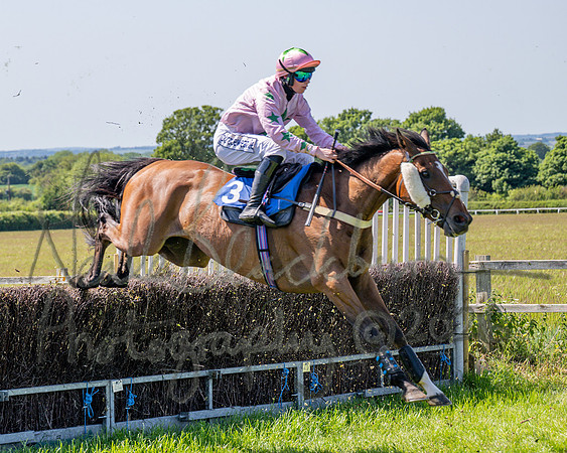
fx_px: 2163
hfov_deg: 14.8
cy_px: 209
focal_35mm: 129
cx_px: 52
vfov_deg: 12.0
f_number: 4
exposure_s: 1/1600
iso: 200
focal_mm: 74
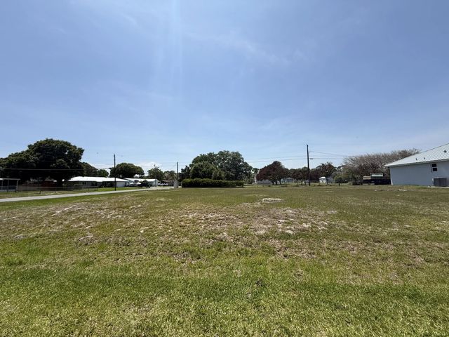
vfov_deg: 85.7
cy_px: 168
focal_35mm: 14
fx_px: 182
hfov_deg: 102.1
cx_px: 224
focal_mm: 2.22
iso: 50
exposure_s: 1/3125
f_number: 2.2
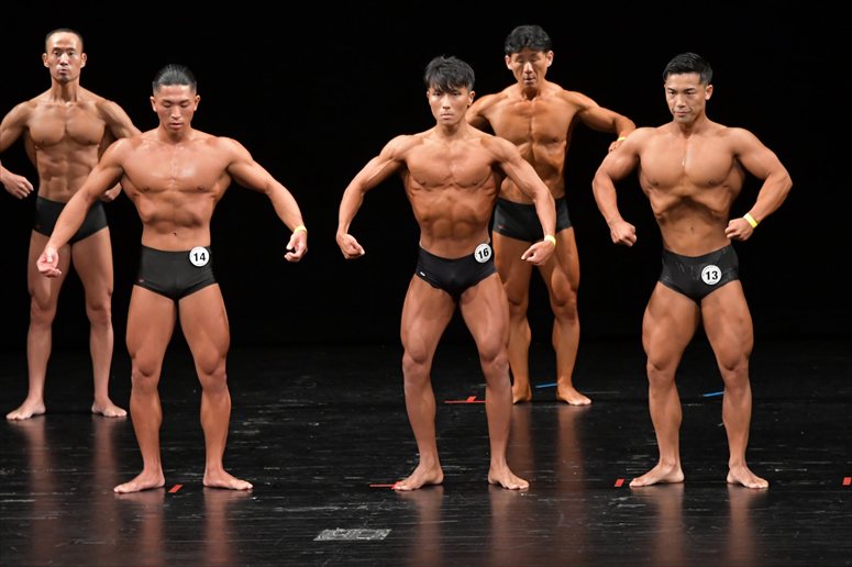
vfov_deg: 5.4
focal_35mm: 255
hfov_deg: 8.1
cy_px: 284
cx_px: 426
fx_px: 6032
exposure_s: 1/400
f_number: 5.6
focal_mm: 170
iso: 3200
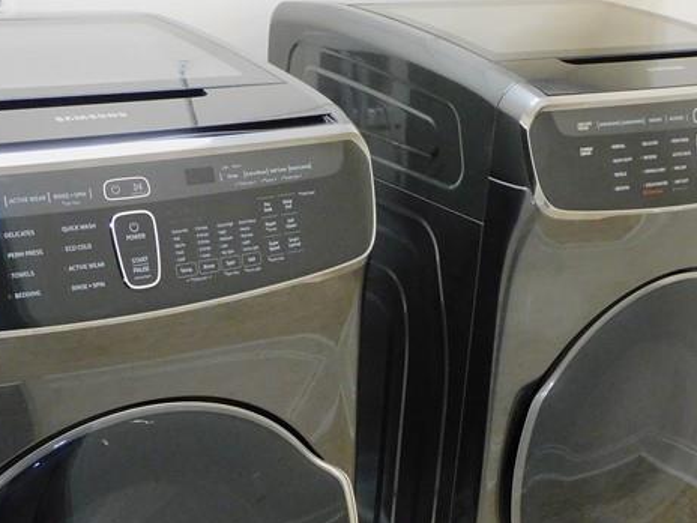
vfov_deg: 27.1
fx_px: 1067
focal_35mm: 53
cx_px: 314
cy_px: 397
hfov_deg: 36.1
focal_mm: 4.3
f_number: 3.3
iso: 400
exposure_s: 1/15
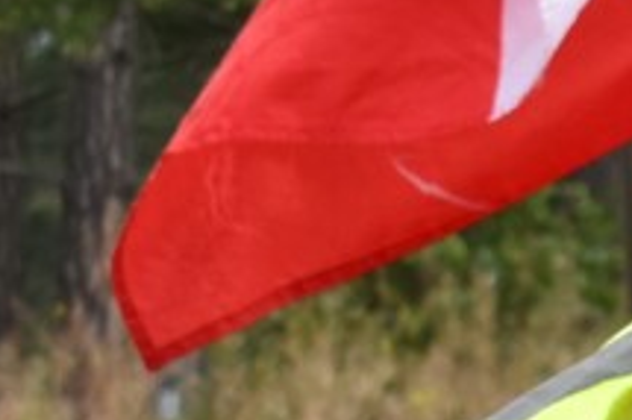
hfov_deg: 5.4
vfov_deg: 4.0
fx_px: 5947
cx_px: 2355
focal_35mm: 339
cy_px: 520
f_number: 5.6
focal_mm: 30
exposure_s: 1/1250
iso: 400
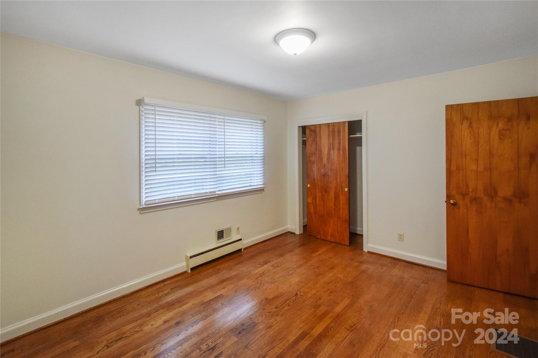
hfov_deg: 100.4
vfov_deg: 77.3
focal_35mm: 15
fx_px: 224
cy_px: 179
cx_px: 269
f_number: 5
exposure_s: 1/100
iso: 800
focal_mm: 10
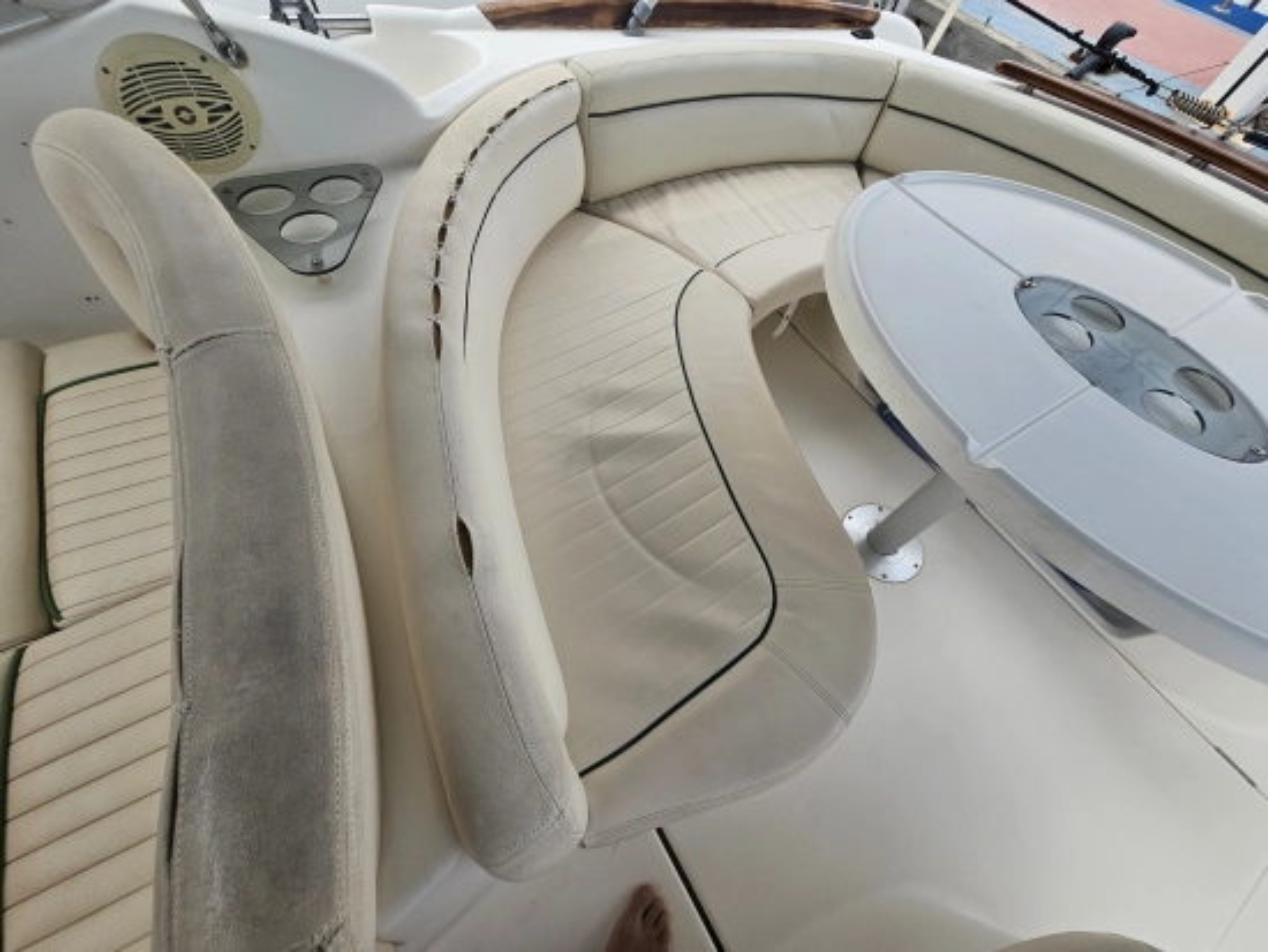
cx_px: 634
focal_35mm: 13
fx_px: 476
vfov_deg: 90.0
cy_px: 476
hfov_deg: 106.2
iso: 50
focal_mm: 2.2
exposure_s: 1/1358
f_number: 2.2
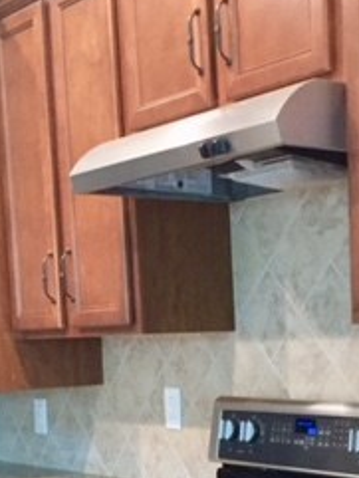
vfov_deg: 24.5
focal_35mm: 77
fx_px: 1064
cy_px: 446
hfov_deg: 18.9
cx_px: 296
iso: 250
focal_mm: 4.15
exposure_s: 1/17
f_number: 2.2
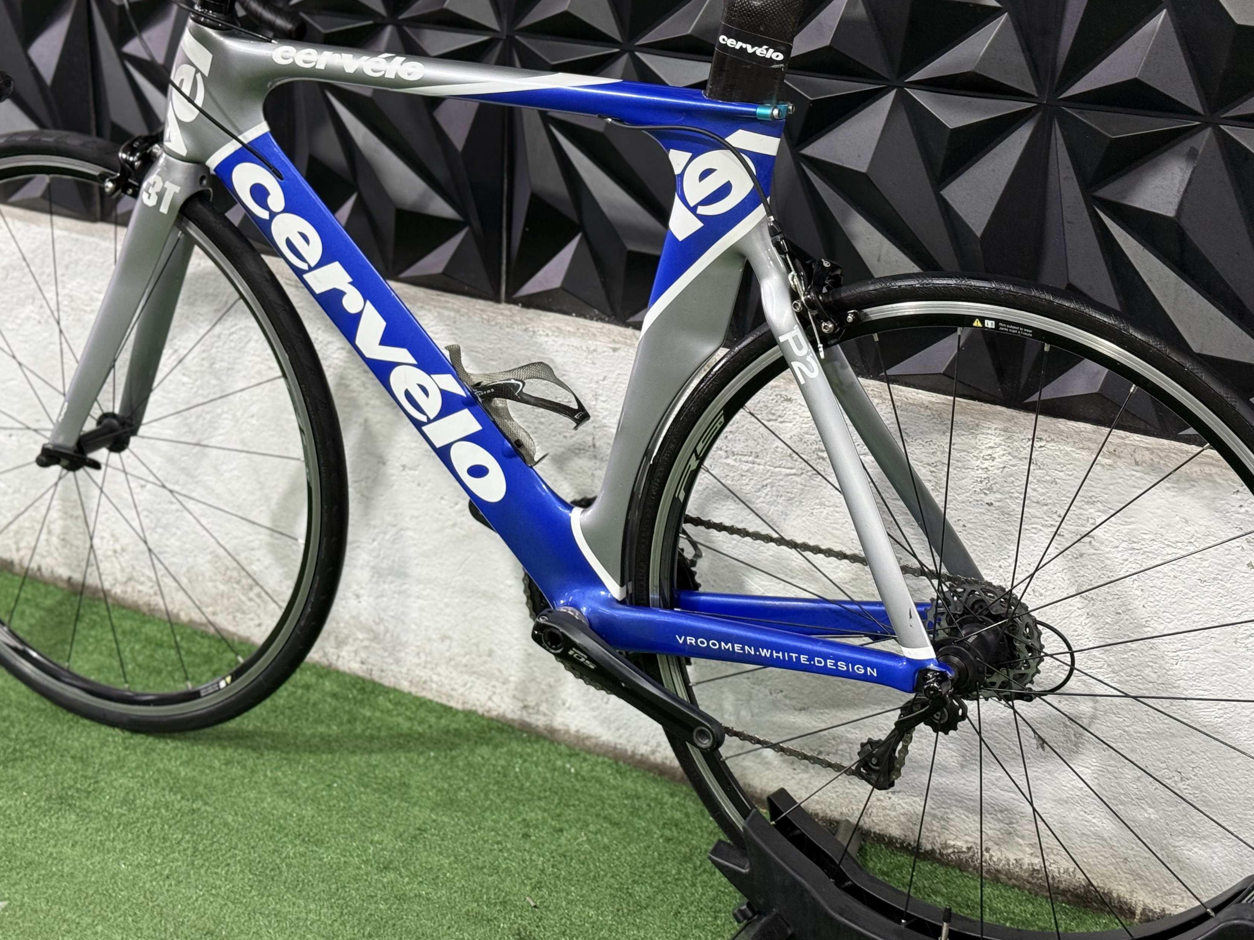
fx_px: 2101
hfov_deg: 33.2
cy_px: 392
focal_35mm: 58
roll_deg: -0.6
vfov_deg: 25.2
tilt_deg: -17.6
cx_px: 611
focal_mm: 6.76
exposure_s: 1/60
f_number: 1.78
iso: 125
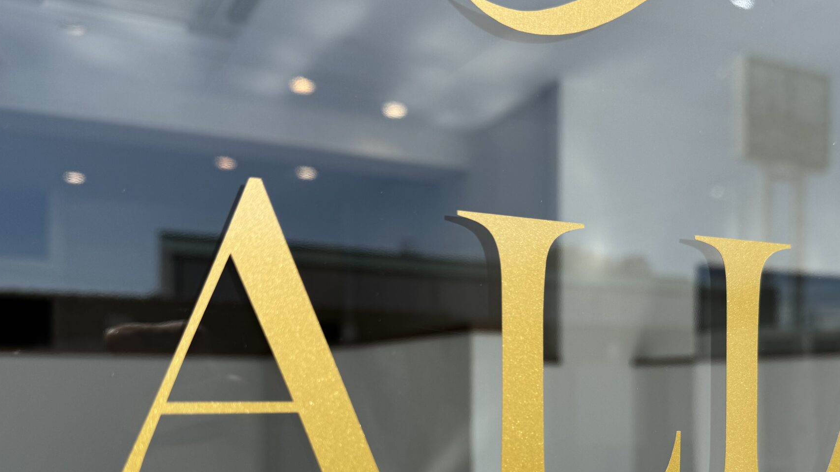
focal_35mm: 39
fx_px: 869
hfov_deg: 51.1
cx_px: 518
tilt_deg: -1.0
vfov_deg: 29.3
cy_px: 415
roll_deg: +0.1
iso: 80
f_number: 1.78
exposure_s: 1/3597
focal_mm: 6.76
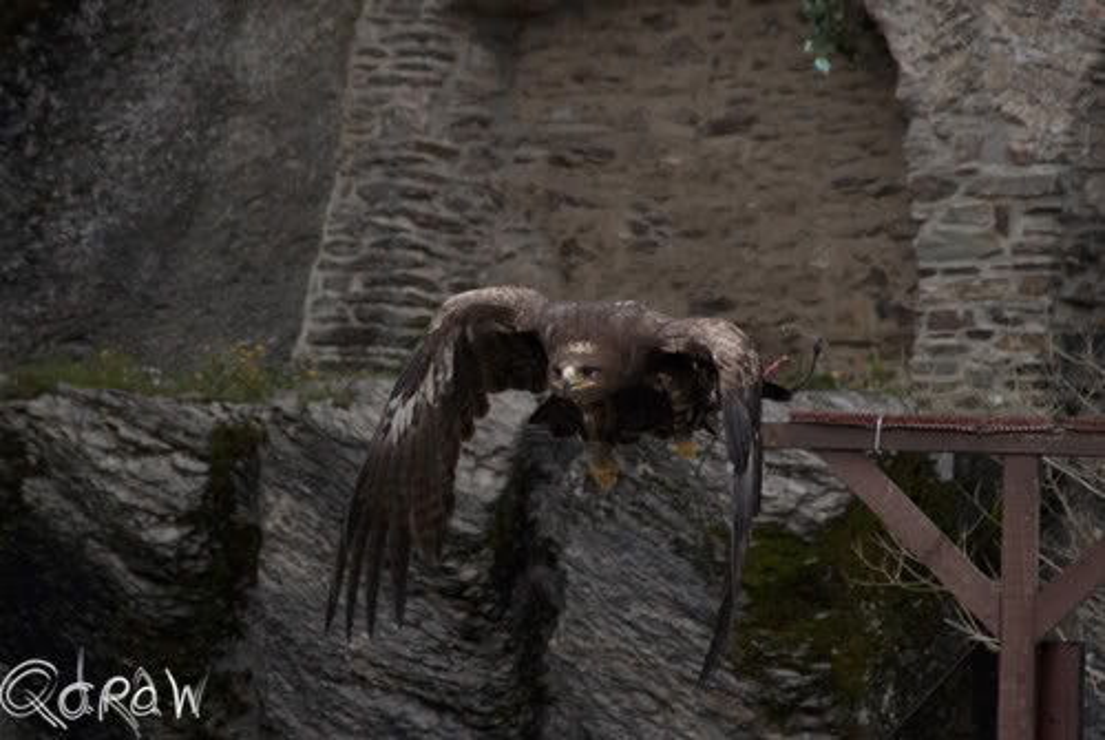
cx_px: 552
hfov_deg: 10.1
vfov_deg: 6.8
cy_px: 370
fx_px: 6225
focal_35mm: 202
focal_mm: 135
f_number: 6.3
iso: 800
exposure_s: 1/2000
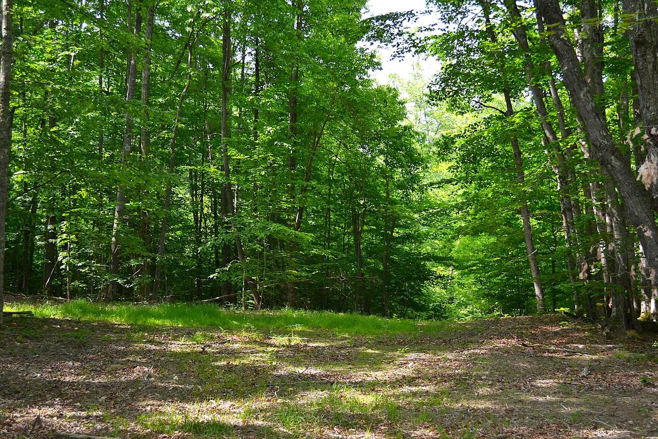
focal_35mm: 45
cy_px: 220
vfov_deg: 29.9
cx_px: 329
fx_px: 822
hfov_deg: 43.6
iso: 125
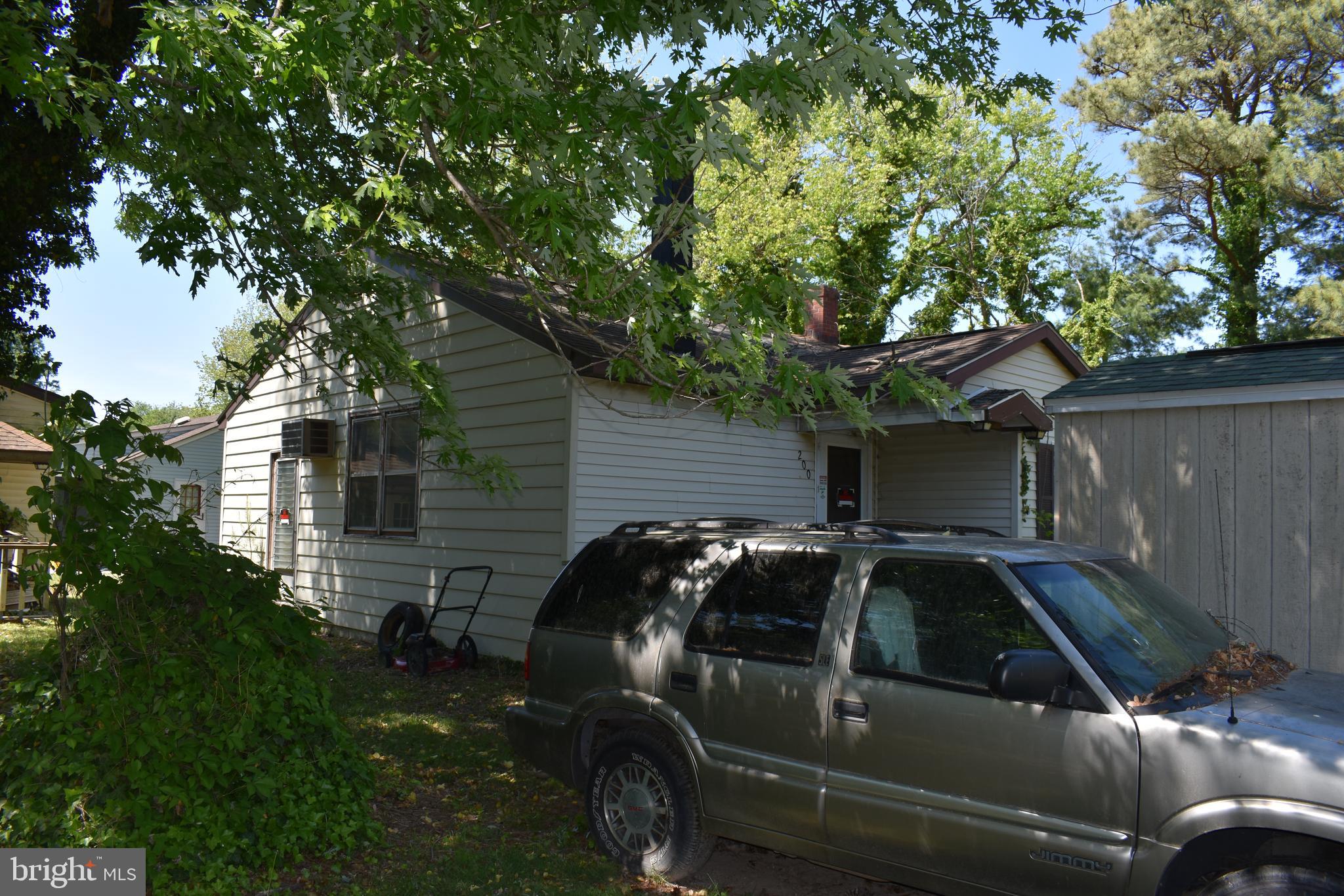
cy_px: 448
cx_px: 672
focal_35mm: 27
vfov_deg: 47.9
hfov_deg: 67.4
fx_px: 1008
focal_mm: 18
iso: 100
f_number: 6.3
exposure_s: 1/160
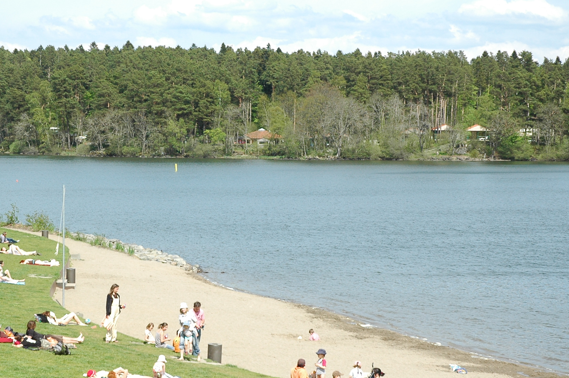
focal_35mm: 108
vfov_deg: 12.7
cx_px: 221
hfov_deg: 18.9
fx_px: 1706
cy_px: 185
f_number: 5.6
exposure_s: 1/1000
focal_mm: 46
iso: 320
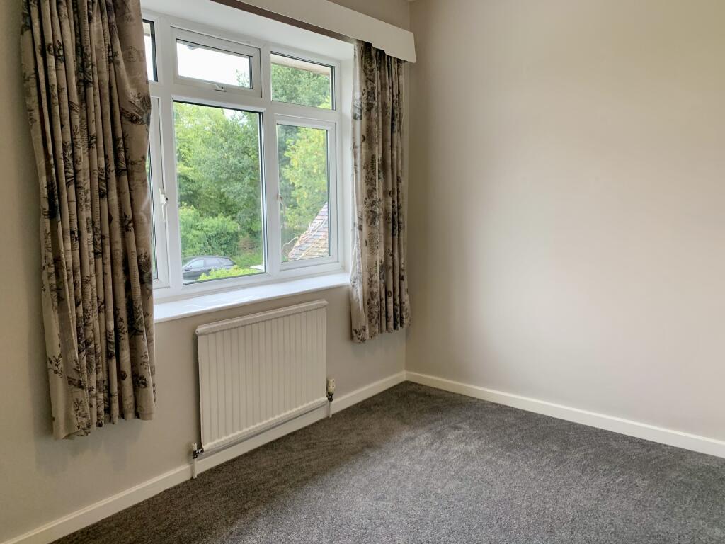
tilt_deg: -10.2
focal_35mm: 26
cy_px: 272
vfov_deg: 53.1
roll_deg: +0.2
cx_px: 362
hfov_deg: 67.3
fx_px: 545
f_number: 1.8
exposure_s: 1/92
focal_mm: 4.25
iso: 100
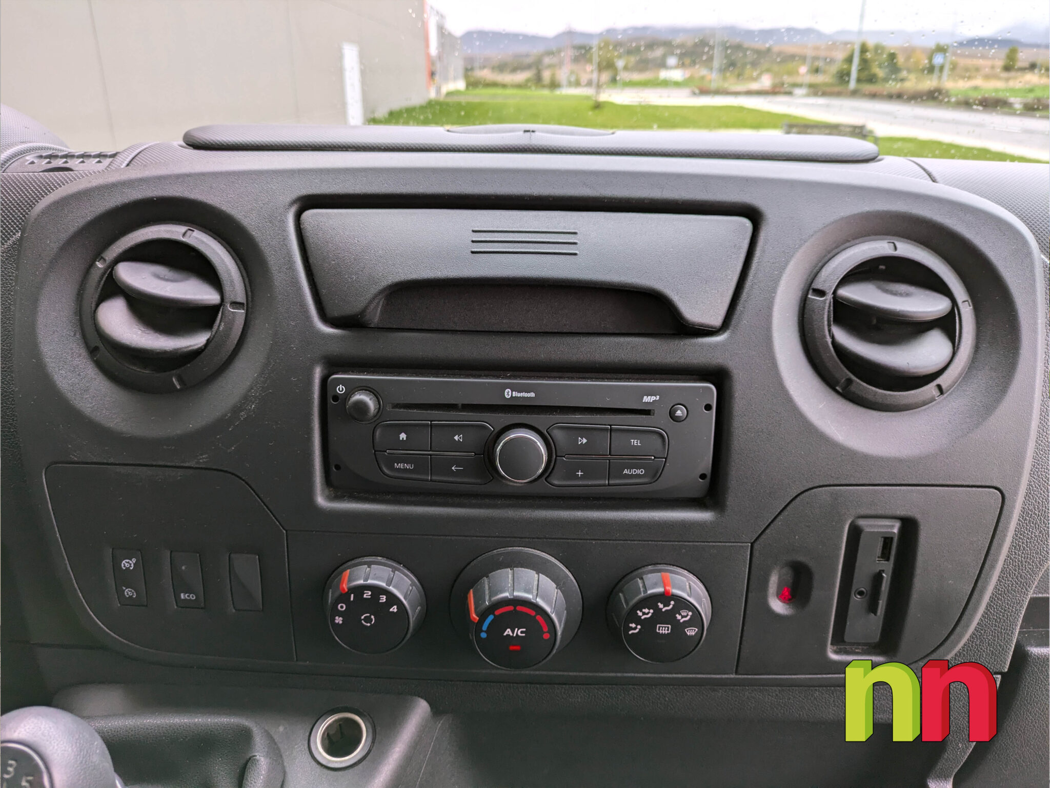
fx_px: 728
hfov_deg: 71.6
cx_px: 525
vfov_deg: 56.8
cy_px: 394
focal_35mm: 24
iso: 80
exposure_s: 1/3200
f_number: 1.8
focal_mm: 6.86
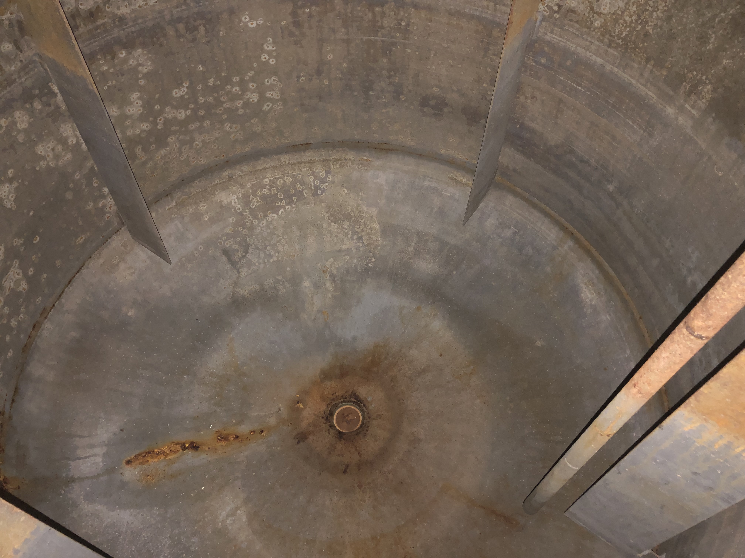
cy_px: 279
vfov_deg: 49.7
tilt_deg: -58.0
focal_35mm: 28
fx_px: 603
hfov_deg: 63.4
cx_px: 372
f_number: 1.8
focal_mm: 3.99
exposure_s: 1/6
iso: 200
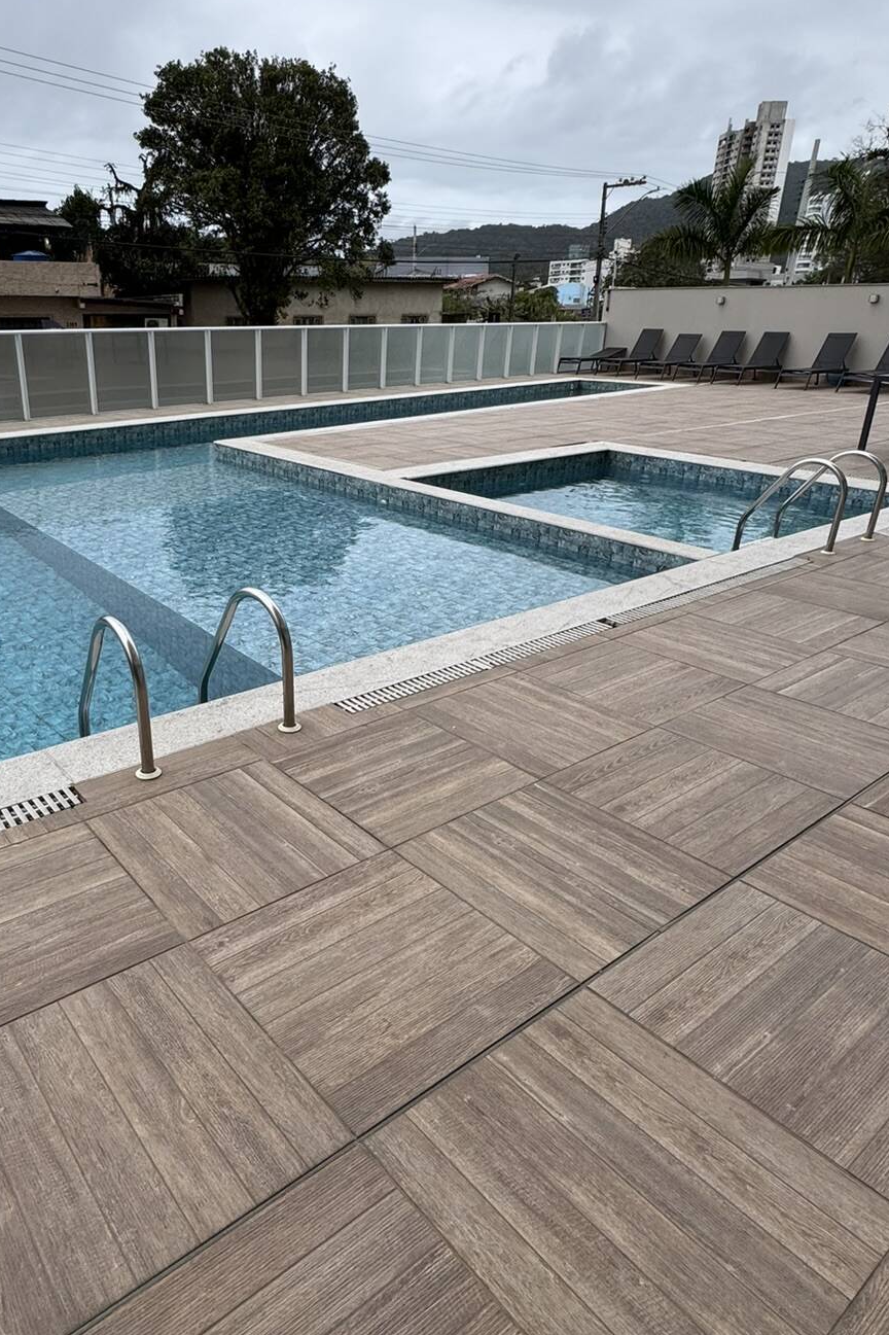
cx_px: 301
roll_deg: +0.8
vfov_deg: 76.1
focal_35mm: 23
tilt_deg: -20.8
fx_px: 852
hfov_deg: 54.1
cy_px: 645
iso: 40
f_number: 2.2
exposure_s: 1/407
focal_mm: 2.22
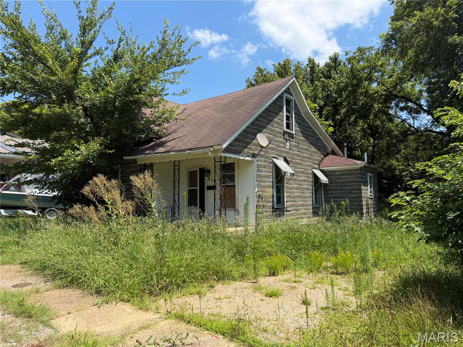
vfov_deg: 56.8
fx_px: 321
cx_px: 232
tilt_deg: +3.7
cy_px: 174
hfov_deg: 71.6
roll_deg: +1.2
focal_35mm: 24
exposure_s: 1/3145
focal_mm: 6.76
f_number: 1.78
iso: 80
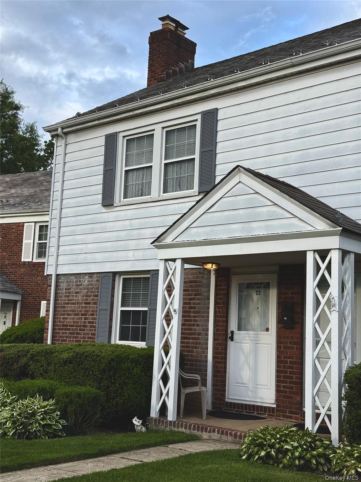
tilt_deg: +8.0
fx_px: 667
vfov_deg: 39.7
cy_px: 241
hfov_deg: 30.3
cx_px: 180
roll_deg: -2.1
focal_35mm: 48
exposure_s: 1/627
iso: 64
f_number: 1.78
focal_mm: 6.76
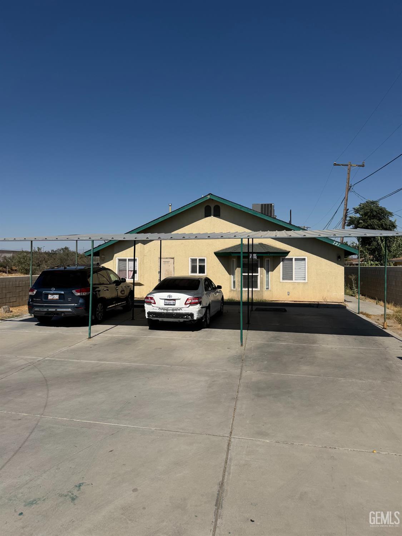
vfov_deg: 71.6
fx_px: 371
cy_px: 268
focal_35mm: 24
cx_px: 201
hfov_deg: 56.8
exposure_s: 1/9091
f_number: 1.78
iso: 80
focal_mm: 6.76
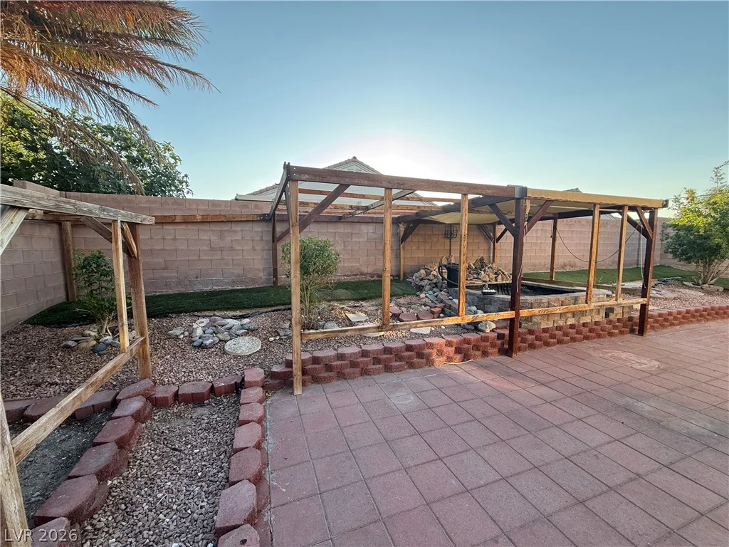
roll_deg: +0.1
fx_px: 295
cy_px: 274
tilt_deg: -3.9
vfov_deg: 85.7
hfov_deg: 102.1
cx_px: 364
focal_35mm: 14
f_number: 2.2
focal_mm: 2.22
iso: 64
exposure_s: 1/205
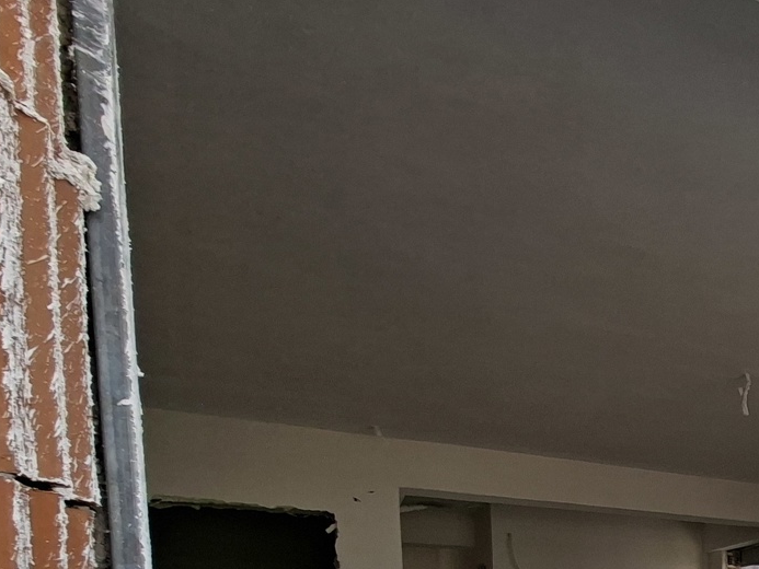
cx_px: 941
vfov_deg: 31.8
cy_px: 711
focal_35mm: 36
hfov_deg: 37.0
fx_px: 789
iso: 40
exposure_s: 1/447
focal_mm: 1.74
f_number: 2.2
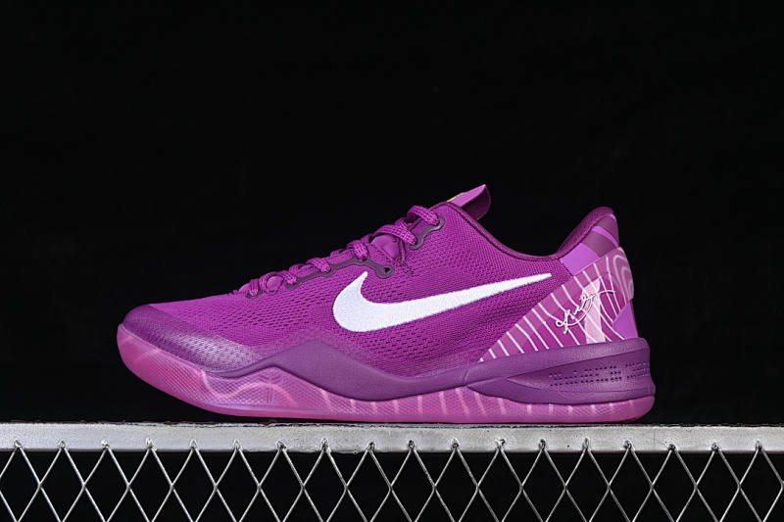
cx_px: 392
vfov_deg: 18.2
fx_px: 1633
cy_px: 261
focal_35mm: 75
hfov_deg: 27.0
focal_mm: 50
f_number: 8
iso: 160
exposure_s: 1/80
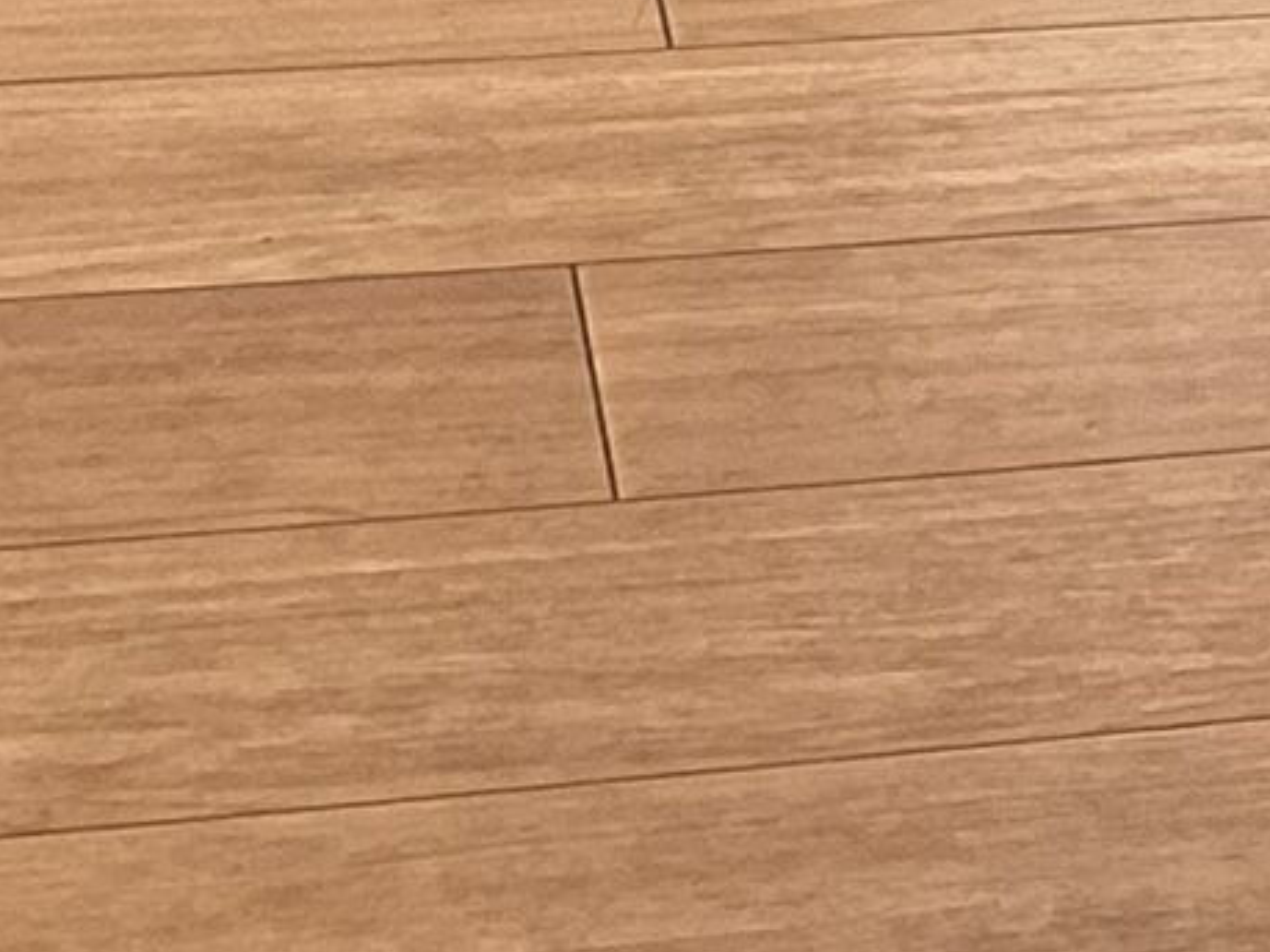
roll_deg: -7.1
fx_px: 6345
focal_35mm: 173
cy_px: -1041
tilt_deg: -14.5
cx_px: 2828
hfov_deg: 10.2
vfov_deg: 8.1
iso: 50
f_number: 2.4
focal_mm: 3.3
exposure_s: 1/60
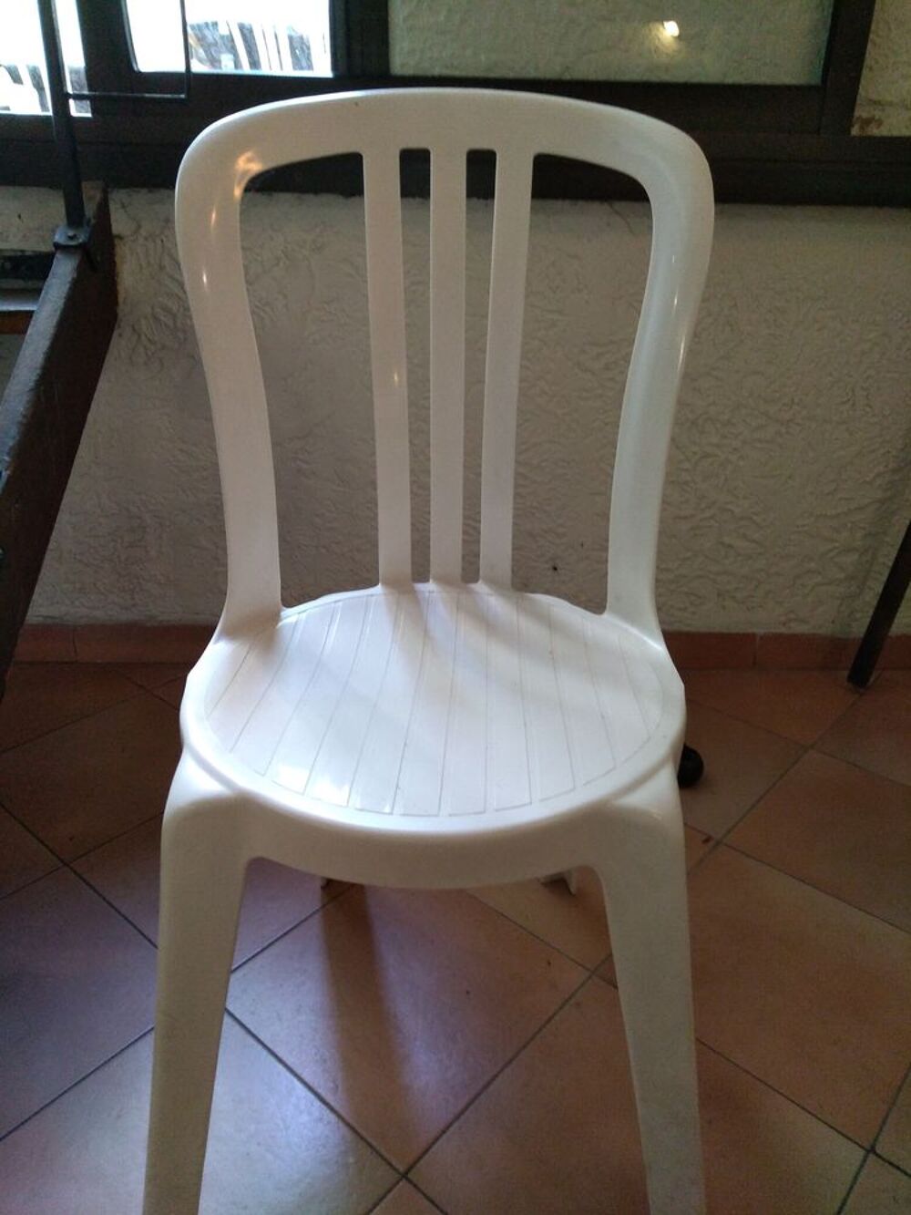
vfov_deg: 67.3
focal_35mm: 26
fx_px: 912
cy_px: 608
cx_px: 456
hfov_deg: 53.1
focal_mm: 3.46
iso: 381
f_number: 2.2
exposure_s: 1/25
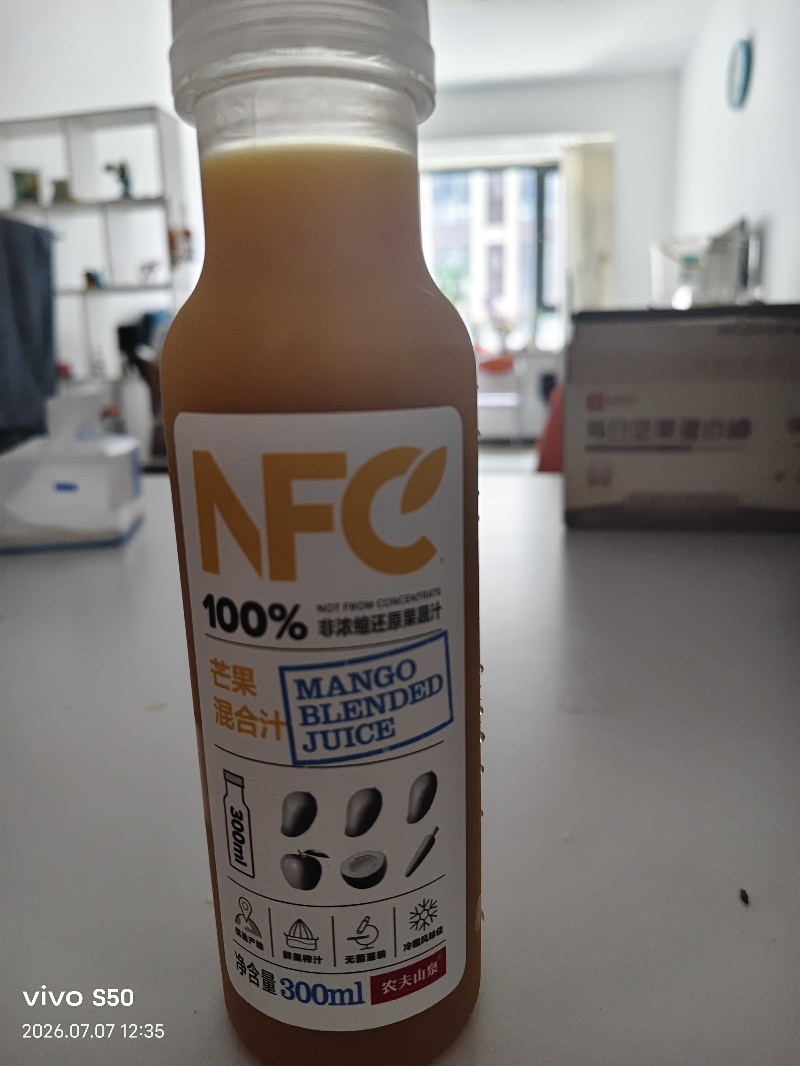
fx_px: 709
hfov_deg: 58.9
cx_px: 400
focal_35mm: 23
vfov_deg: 73.9
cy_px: 533
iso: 251
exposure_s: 1/100
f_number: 1.88
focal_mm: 5.56
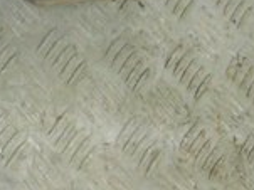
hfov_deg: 11.0
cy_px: -103
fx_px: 1276
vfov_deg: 8.3
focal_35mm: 174
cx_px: -123
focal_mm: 6.72
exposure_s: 1/30
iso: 250
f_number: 3.1
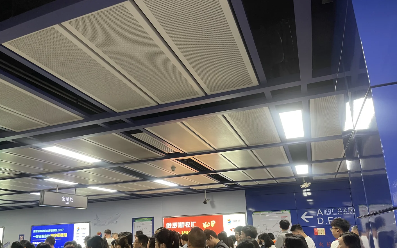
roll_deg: +1.7
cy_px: 150
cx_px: 196
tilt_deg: +13.9
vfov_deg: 45.7
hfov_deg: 68.4
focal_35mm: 27
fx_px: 292
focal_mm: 5.1
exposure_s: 1/50
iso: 160
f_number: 1.6
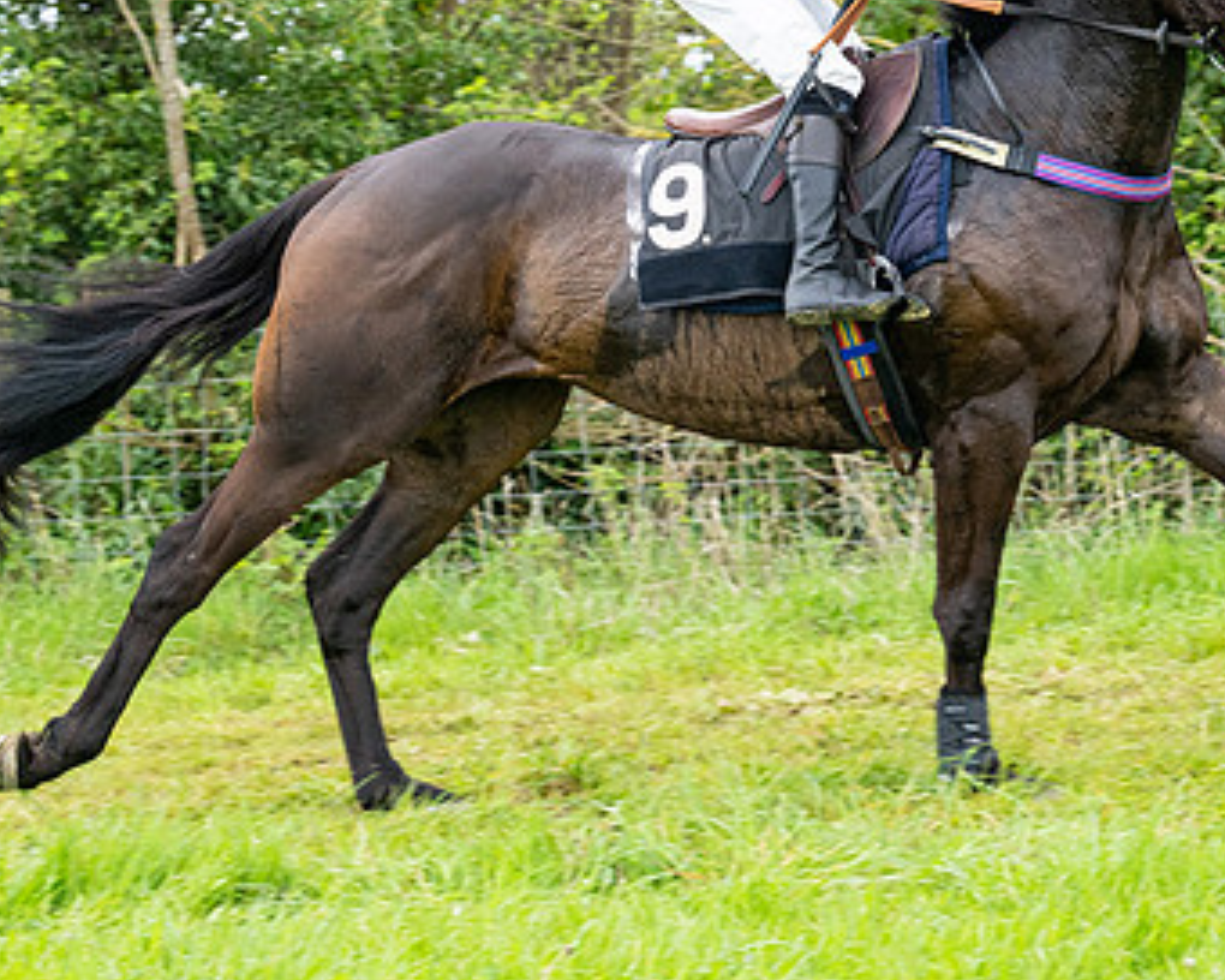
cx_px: 697
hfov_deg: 11.2
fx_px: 6272
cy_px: 226
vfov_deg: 8.9
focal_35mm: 173
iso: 400
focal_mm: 70
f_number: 5
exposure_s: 1/640
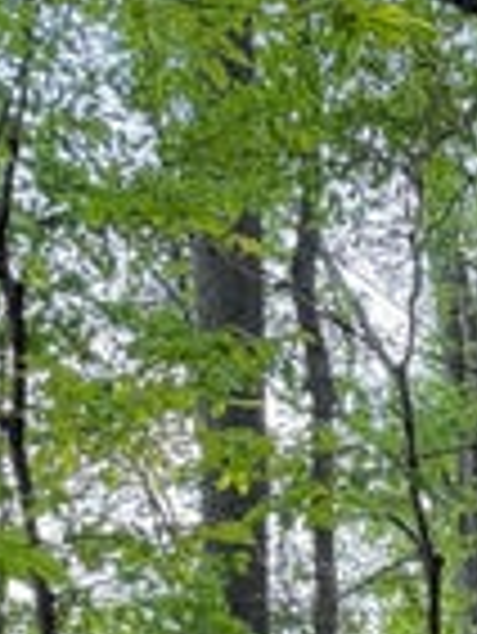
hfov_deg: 13.0
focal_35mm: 109
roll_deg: -0.7
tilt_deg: -14.6
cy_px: 1353
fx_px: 2000
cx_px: 657
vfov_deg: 14.3
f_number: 1.78
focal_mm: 6.76
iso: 200
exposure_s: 1/237
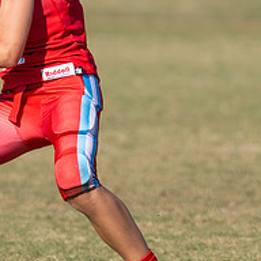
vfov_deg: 1.5
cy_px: -3
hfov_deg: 1.5
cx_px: -31
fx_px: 9861
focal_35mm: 1156
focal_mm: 200
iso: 125
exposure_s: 1/3200
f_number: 3.2
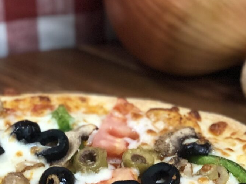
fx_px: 1421
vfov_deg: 7.4
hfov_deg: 9.9
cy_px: 155
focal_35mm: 200
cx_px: 44
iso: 80
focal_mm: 6
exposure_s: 1/40
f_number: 2.4
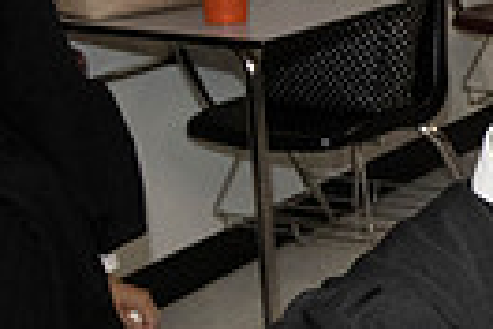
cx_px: 982
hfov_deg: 15.1
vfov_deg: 12.2
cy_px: -43
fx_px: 1506
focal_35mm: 110
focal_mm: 25
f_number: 8
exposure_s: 1/200
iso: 6400
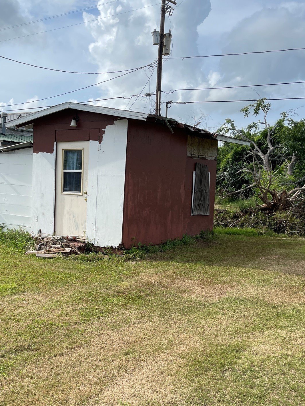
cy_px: 215
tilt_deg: -6.8
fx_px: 423
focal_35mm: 36
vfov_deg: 51.3
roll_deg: -1.0
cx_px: 87
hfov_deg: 38.9
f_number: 1.6
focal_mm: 5.1
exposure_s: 1/2857
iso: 32
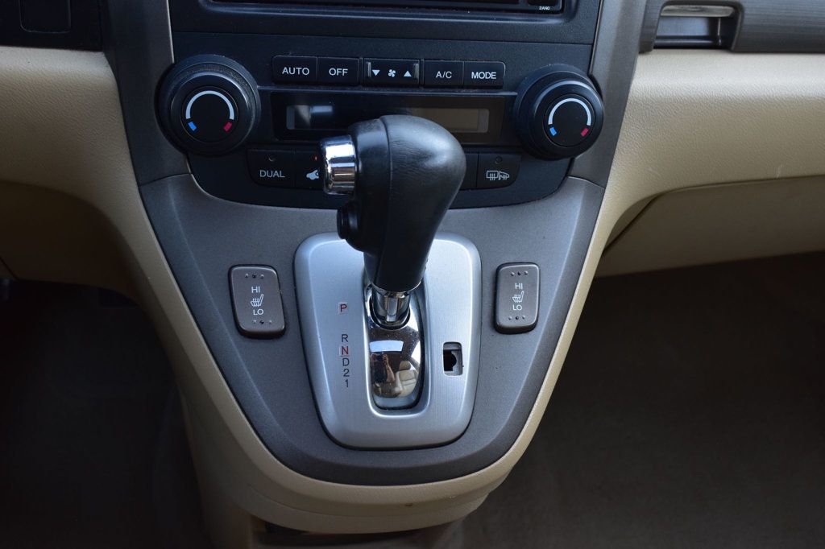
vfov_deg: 30.8
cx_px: 412
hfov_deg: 45.0
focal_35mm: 44
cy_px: 274
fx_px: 996
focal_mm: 29
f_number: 7.1
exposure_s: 1/25
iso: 400
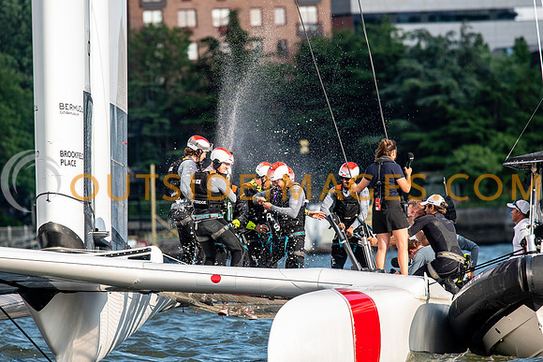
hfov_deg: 4.6
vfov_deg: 3.1
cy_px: 181
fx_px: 6789
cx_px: 272
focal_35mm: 450
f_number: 5
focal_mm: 300
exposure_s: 1/1600
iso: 500
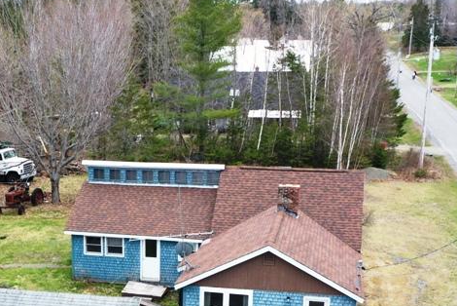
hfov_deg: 32.5
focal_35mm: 61
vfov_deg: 21.7
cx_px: 138
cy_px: 286
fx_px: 775
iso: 400
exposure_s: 1/500
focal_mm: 10.26
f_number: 5.6
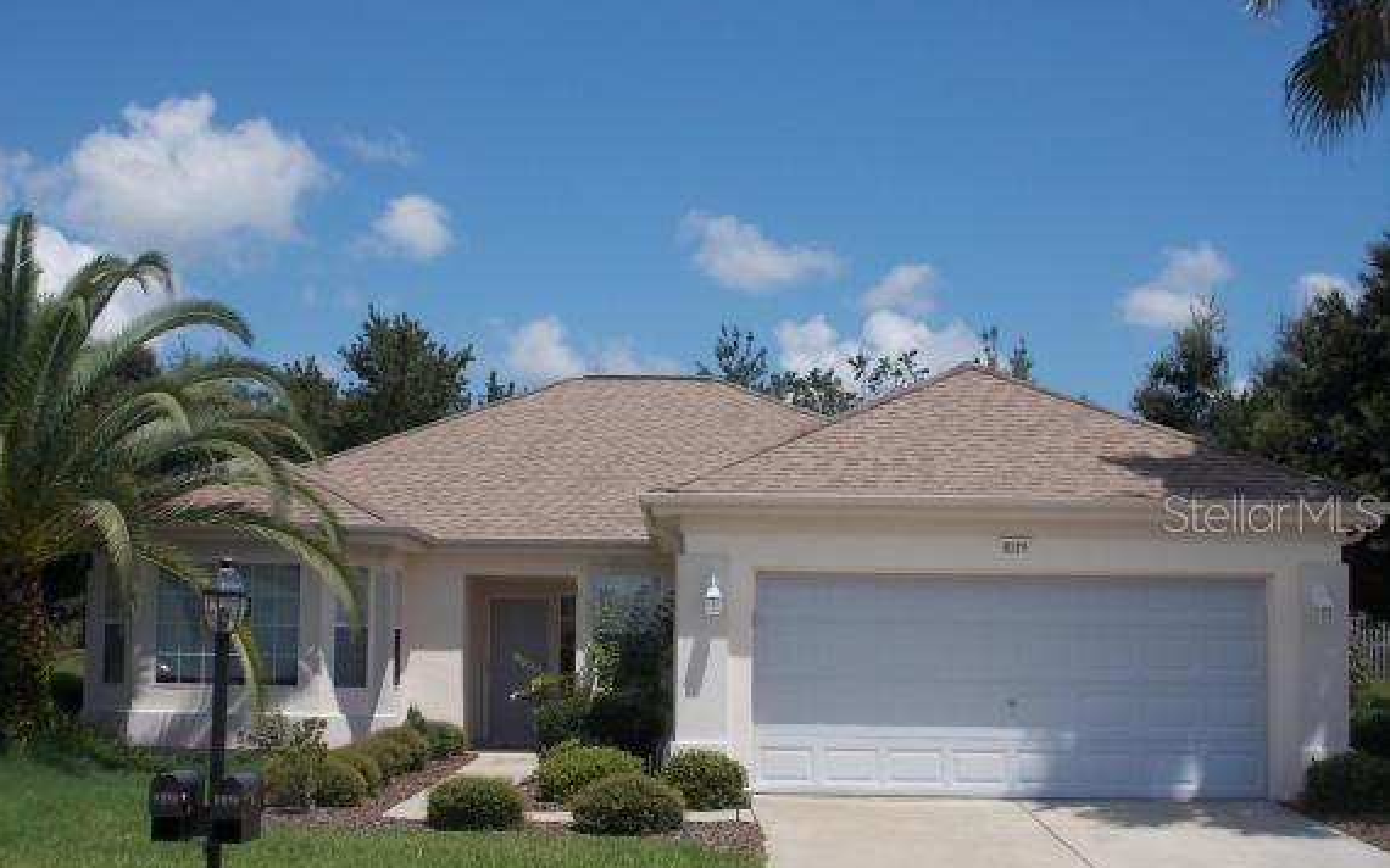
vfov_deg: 23.9
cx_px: 685
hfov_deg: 37.5
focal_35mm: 54
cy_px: 512
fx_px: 2045
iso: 80
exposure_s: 1/640
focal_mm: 9
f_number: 4.5
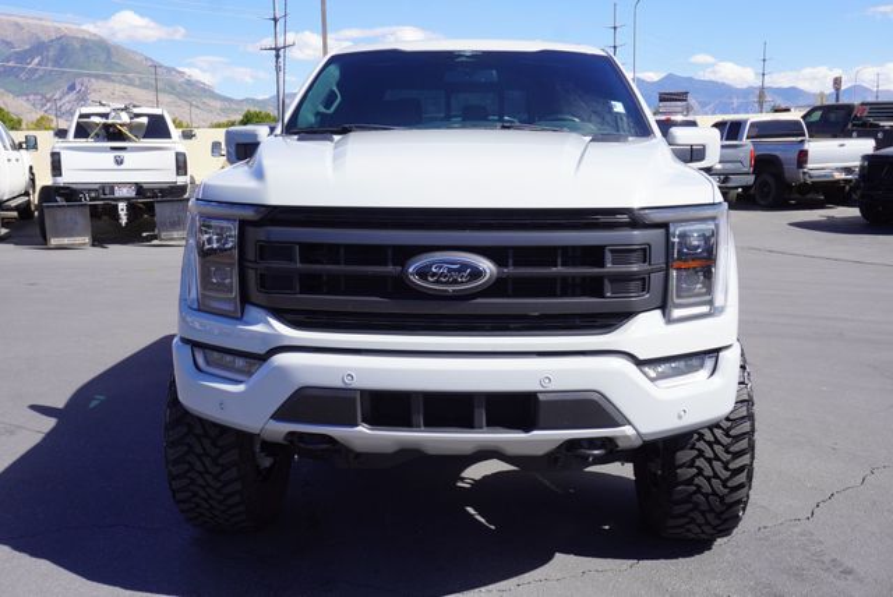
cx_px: 446
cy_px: 298
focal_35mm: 34
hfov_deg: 55.1
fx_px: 857
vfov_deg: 38.4
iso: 100
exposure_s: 1/125
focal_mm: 23
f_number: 9
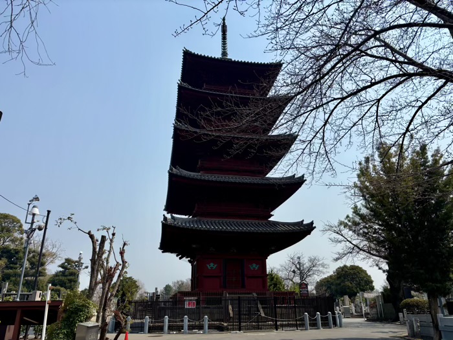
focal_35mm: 26
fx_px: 340
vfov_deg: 53.1
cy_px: 170
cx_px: 226
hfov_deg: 67.3
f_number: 1.6
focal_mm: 5.96
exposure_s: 1/6329
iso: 50
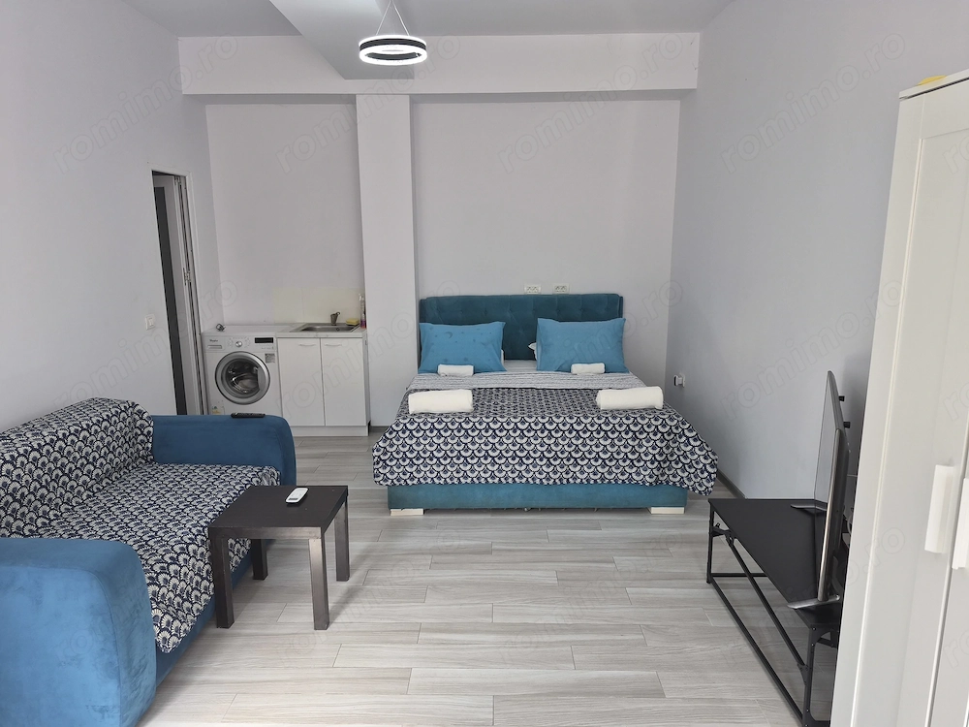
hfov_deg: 73.9
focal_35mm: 23
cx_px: 484
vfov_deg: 58.9
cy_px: 364
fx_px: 644
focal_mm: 5.4
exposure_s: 1/50
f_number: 1.8
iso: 32
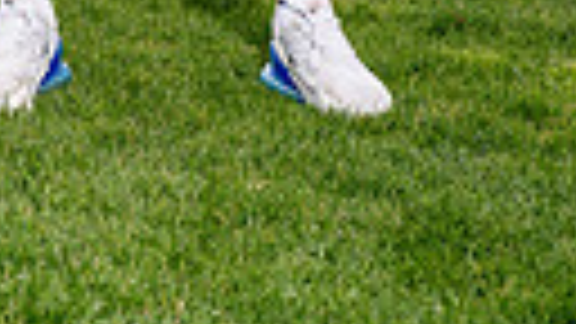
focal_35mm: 224
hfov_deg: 9.6
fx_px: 3421
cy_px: -580
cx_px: -4
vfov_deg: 5.2
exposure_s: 1/1000
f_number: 4
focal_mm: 61
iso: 100
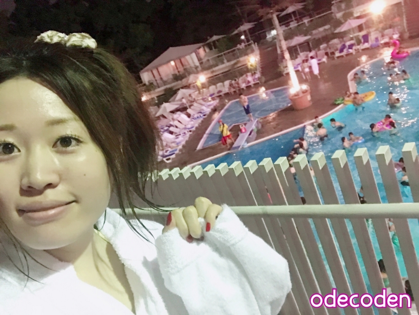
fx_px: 388
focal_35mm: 32
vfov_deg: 44.2
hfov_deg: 56.8
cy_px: 158
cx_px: 210
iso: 640
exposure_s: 1/17
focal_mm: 2.87
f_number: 2.2
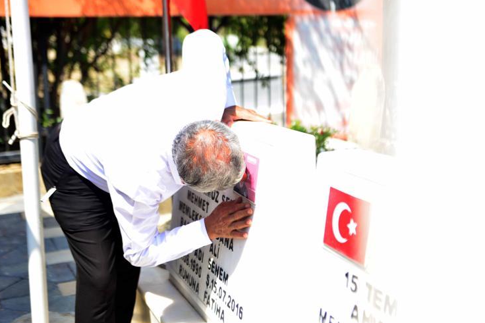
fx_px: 714
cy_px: 160
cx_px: 243
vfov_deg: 25.5
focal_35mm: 53
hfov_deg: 37.5
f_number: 2.8
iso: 200
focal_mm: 52
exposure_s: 1/1000
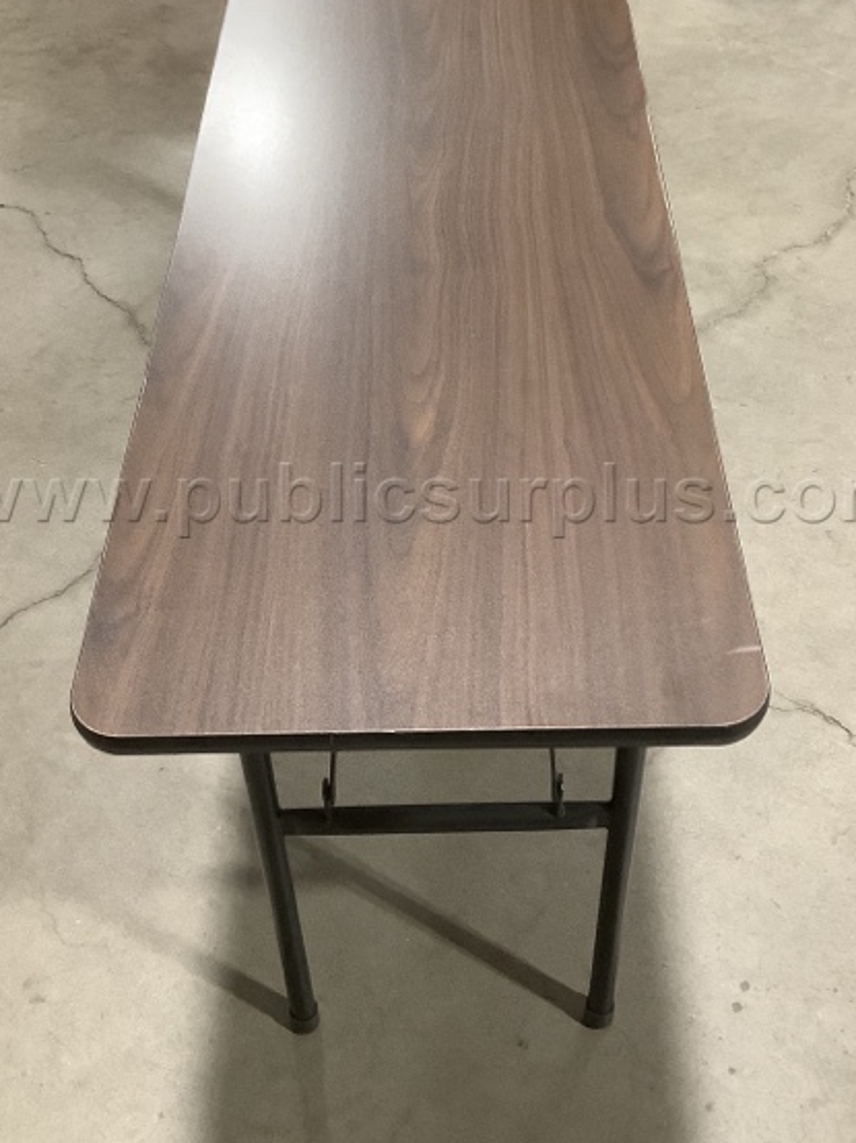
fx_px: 1419
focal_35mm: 43
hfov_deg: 33.6
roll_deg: +3.8
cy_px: 501
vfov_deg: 43.8
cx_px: 433
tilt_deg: -41.9
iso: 400
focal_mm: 3.3
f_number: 2.4
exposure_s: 1/40
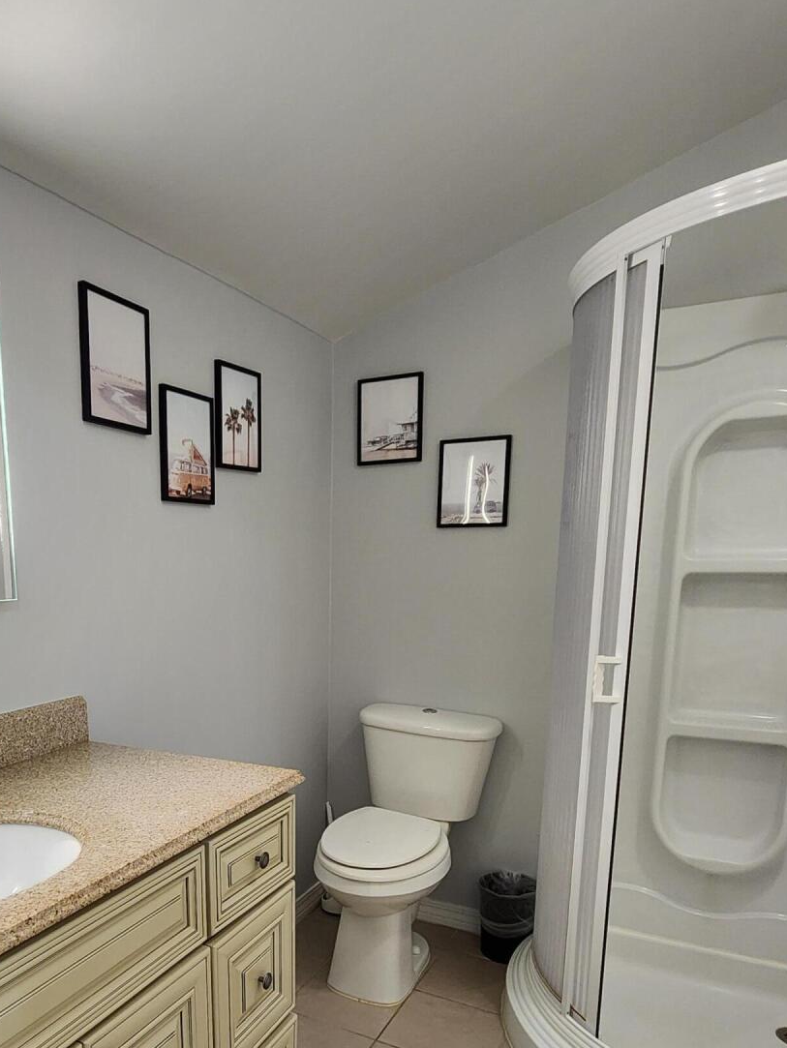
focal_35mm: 24
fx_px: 727
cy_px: 715
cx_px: 263
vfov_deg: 69.1
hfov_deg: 55.7
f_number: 2.2
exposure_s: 1/60
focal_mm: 2.2
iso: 320
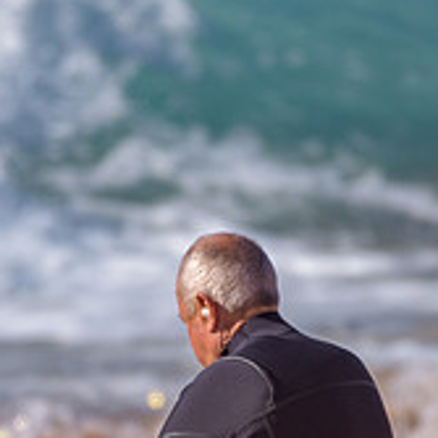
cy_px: 501
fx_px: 25868
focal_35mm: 1807
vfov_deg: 1.0
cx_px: 56
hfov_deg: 1.0
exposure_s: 1/2000
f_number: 5.6
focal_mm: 500
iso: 160
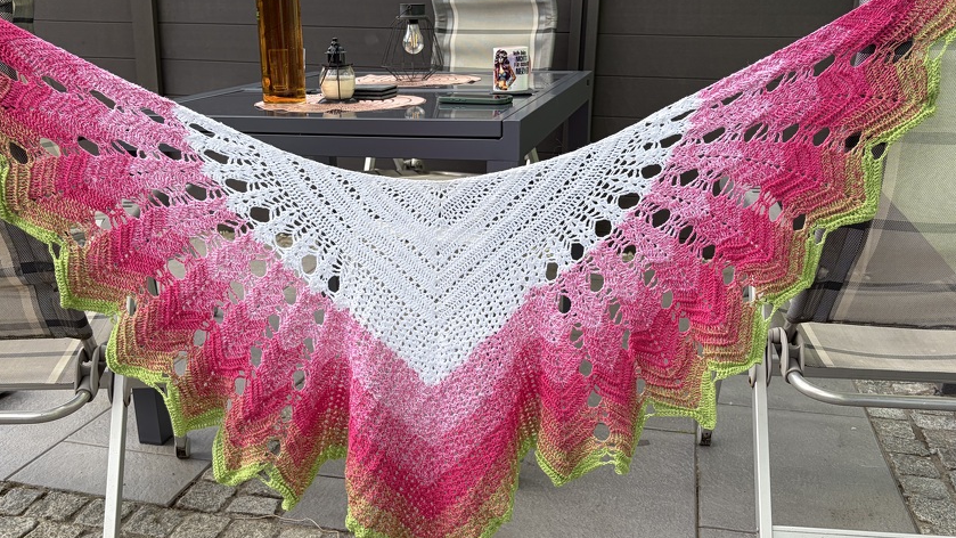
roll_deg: -0.3
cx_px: 419
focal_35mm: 36
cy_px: 313
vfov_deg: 32.8
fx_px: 913
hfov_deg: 55.1
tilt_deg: -18.7
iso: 50
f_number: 1.6
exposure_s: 1/680
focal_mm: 5.96
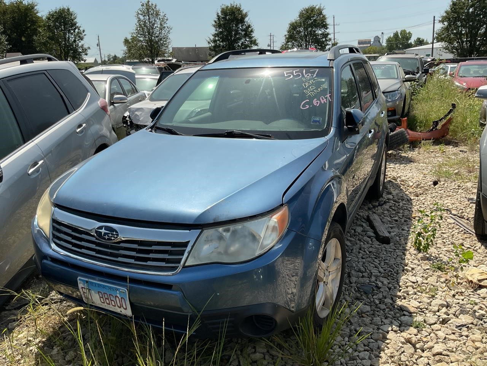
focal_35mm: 29
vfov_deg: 48.2
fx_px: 408
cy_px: 183
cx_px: 244
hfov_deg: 61.7
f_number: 1.8
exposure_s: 1/2320
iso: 16
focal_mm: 3
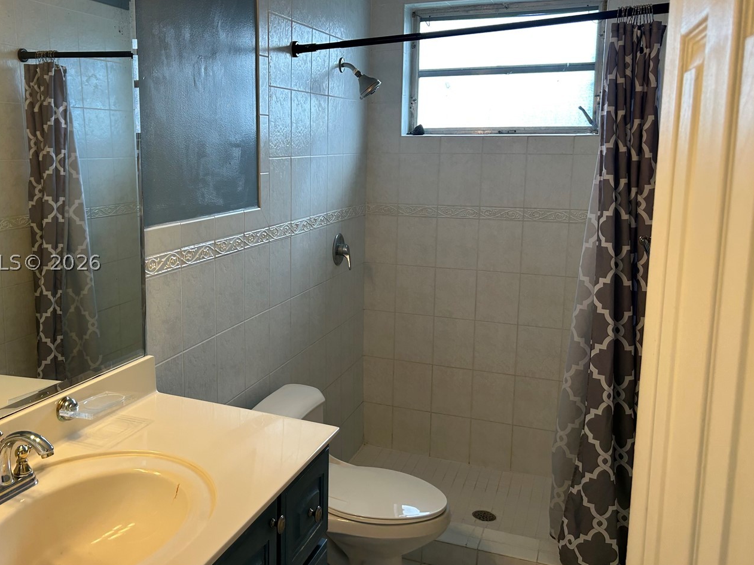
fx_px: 719
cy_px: 262
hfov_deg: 54.8
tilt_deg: -9.3
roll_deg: +0.6
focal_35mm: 33
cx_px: 284
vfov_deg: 42.9
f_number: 1.5
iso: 64
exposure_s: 1/120
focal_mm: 5.7
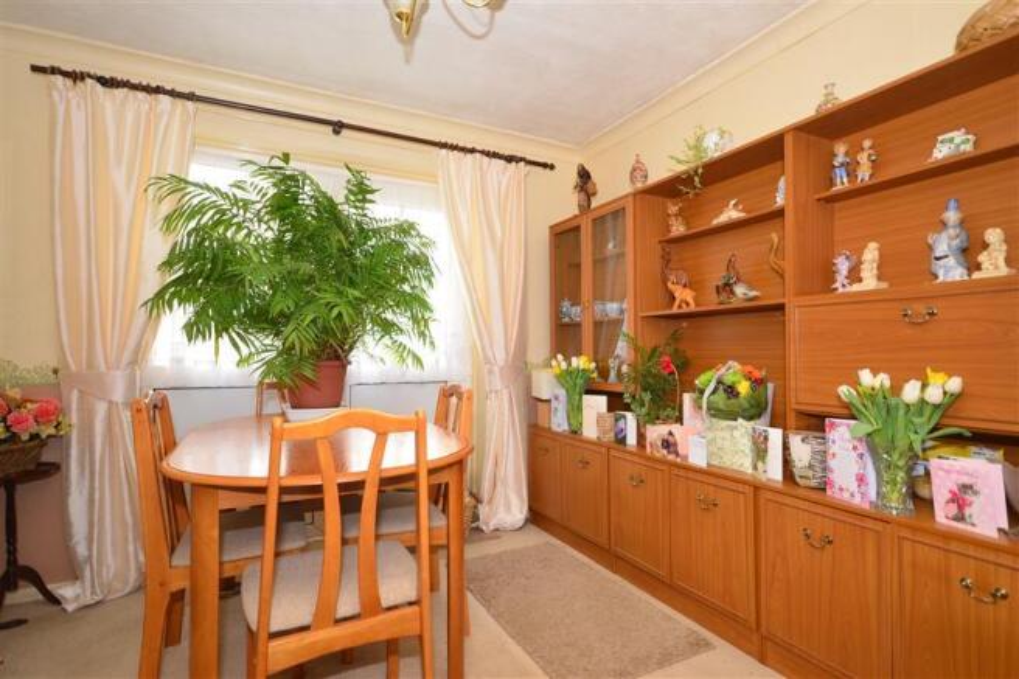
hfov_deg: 85.4
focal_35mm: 20
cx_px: 510
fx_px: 552
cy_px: 340
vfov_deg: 63.2
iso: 400
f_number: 5.6
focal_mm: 13
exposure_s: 1/15
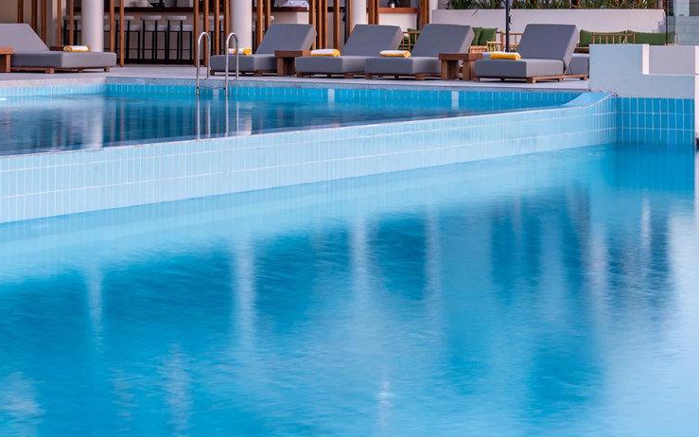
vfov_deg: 12.2
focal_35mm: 106
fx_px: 2019
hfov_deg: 19.4
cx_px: 145
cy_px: -5
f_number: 11
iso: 100
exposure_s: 1/8
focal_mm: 48
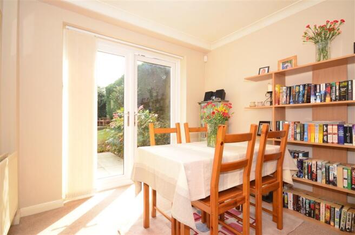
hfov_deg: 90.1
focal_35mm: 18
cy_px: 118
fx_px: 177
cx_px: 178
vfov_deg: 67.1
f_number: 6.3
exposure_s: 1/160
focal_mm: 12
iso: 640
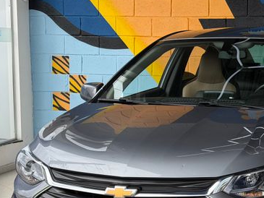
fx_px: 771
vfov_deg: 14.5
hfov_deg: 19.3
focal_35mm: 101
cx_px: 210
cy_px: 175
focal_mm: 6.76
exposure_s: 1/1931
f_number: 1.78
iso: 80
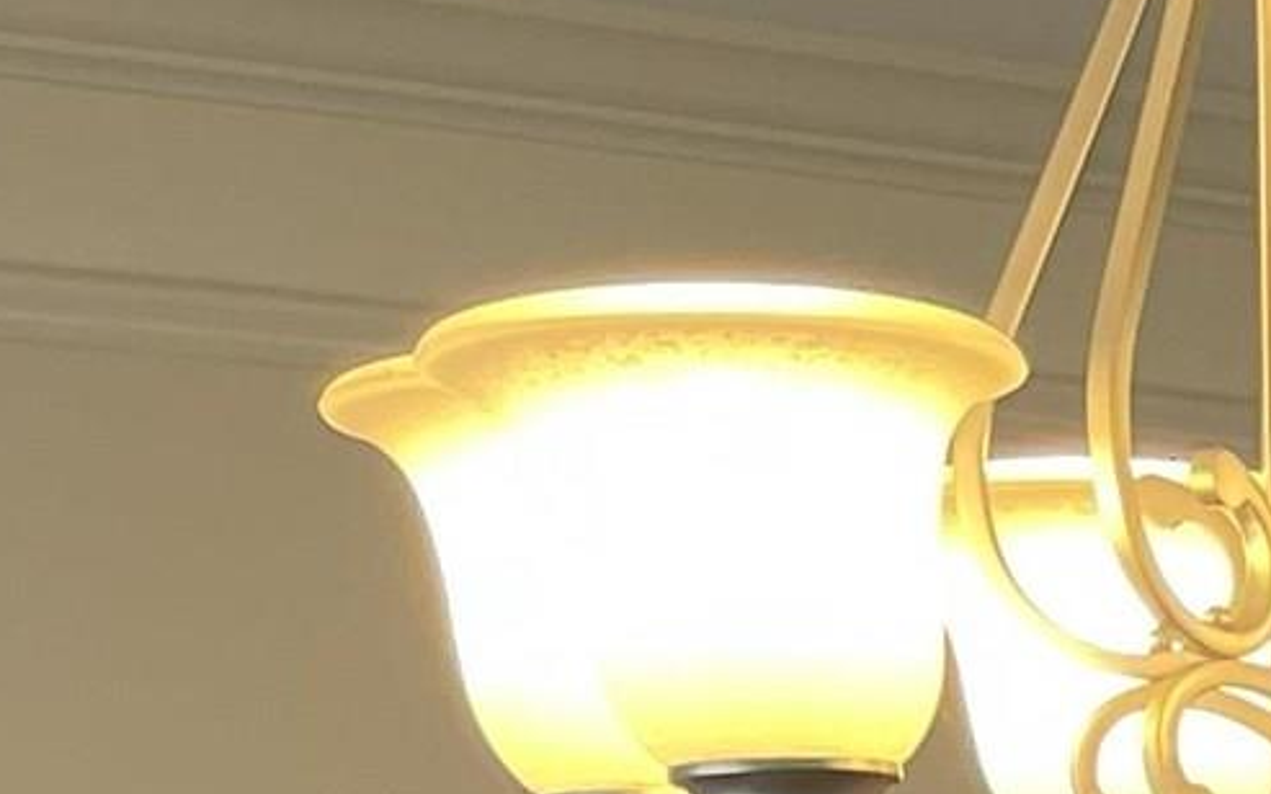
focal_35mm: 165
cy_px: 2310
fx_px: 5715
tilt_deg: -8.3
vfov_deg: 7.2
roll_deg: +1.5
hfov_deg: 9.8
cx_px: 3741
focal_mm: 5.1
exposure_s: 1/120
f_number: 1.6
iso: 125
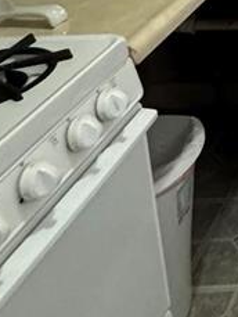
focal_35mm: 66
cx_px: 517
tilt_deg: -11.0
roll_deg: -1.9
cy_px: -151
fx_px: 604
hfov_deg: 15.8
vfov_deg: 23.7
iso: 400
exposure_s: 1/60
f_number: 2.2
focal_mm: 2.22
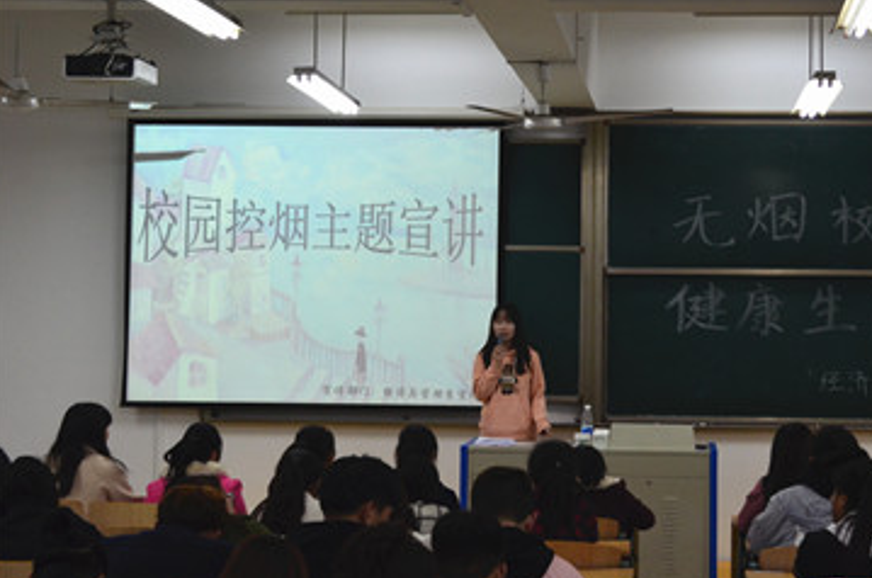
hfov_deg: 28.3
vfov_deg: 19.1
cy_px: 237
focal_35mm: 71
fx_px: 1717
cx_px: 600
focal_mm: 34
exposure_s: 1/60
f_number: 8
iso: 1000
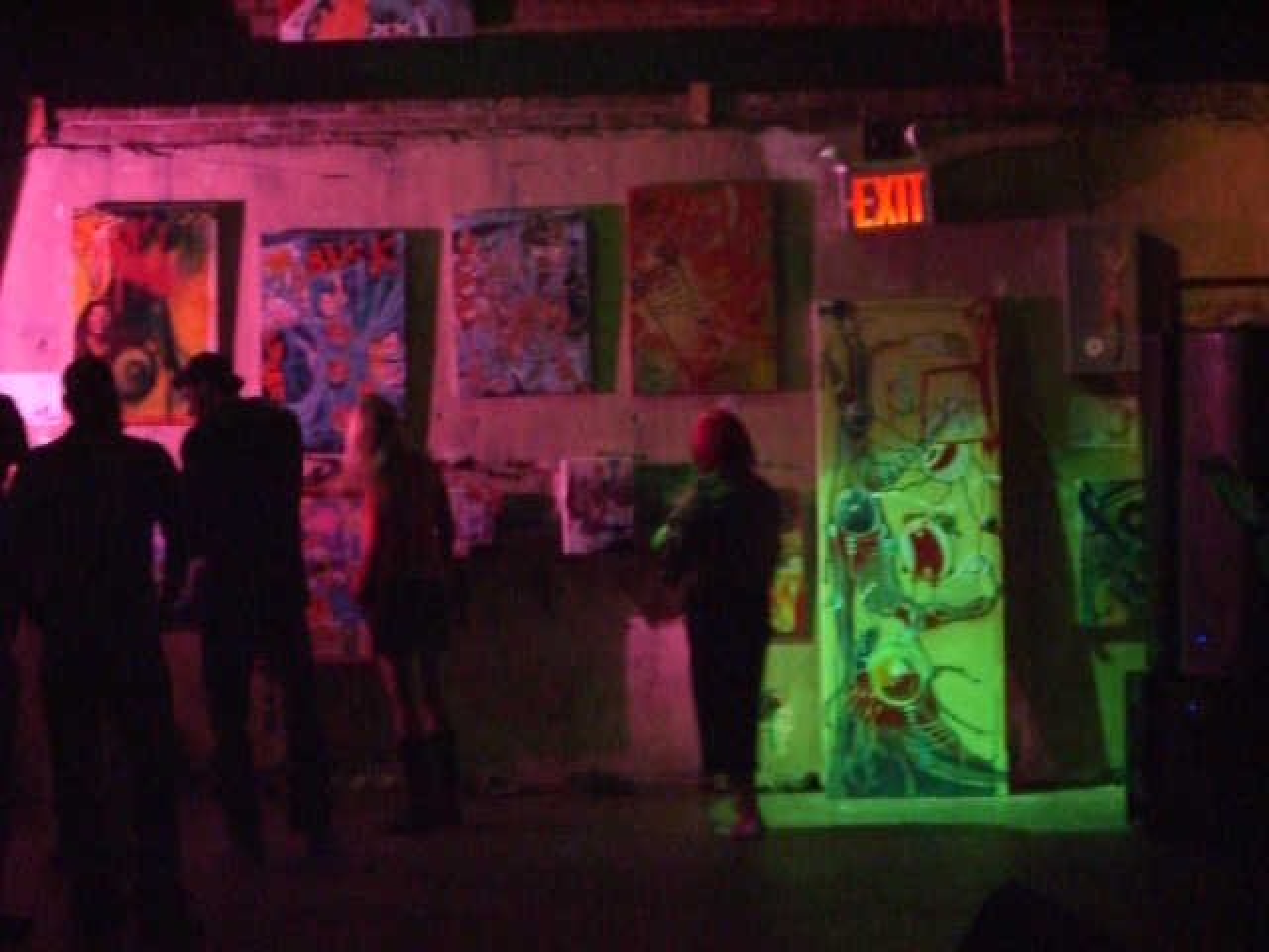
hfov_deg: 20.9
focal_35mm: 94
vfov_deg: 15.7
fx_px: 3446
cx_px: 634
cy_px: 476
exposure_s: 1/15
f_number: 4.6
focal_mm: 15.3
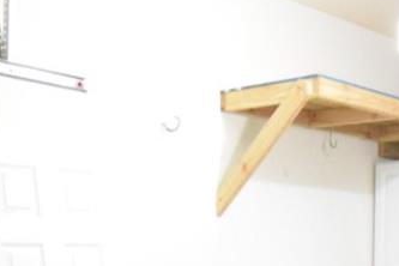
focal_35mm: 72
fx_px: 798
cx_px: 222
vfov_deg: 17.9
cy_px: 325
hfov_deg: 28.1
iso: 8000
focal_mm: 10
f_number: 4
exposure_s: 1/60
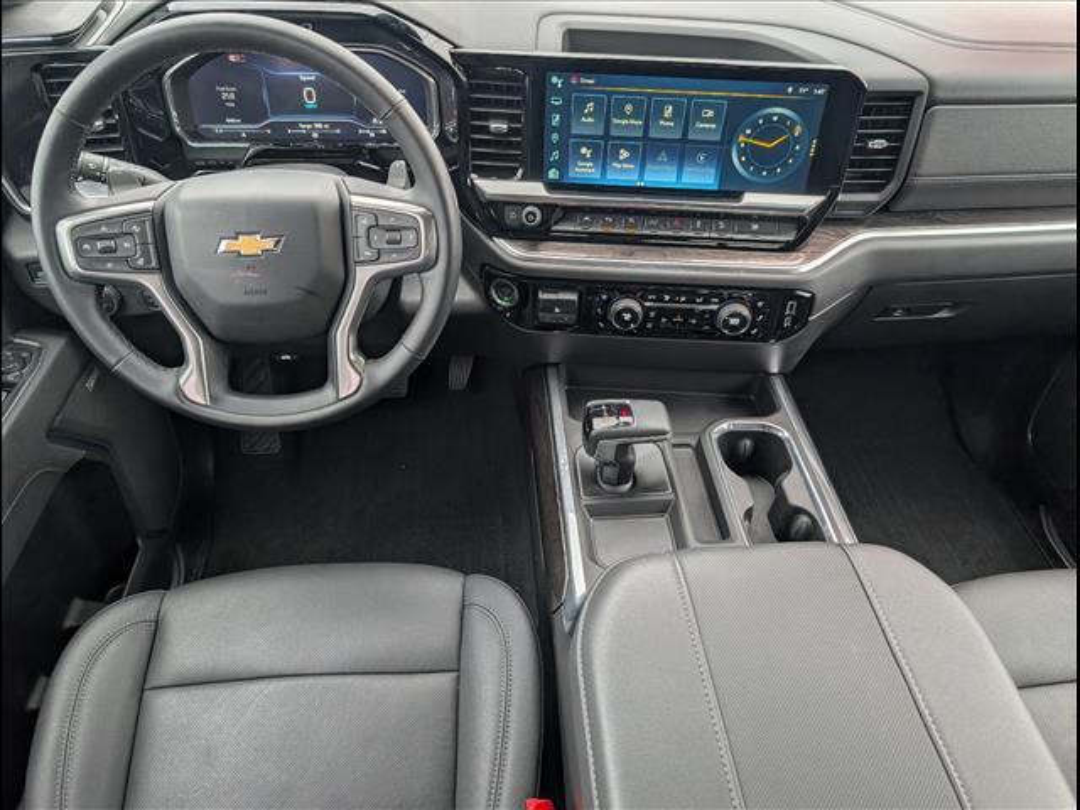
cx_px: 540
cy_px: 405
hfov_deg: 71.6
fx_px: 749
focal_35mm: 24
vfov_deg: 56.8
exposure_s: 1/147
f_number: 1.68
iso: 24
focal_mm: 6.9
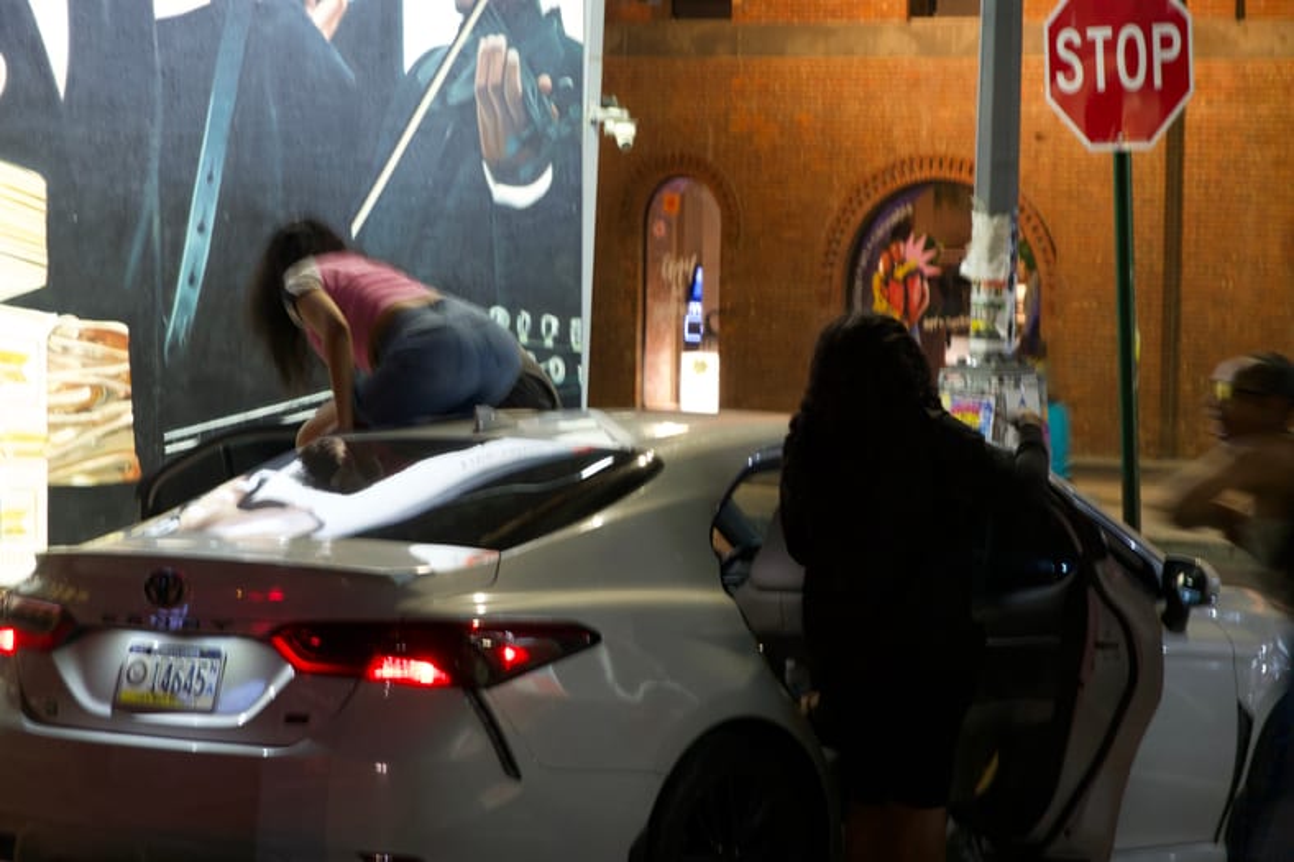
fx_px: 3917
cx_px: 647
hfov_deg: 18.8
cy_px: 431
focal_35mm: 109
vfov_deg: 12.6
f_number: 4
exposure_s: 1/8
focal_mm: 39.61
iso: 800
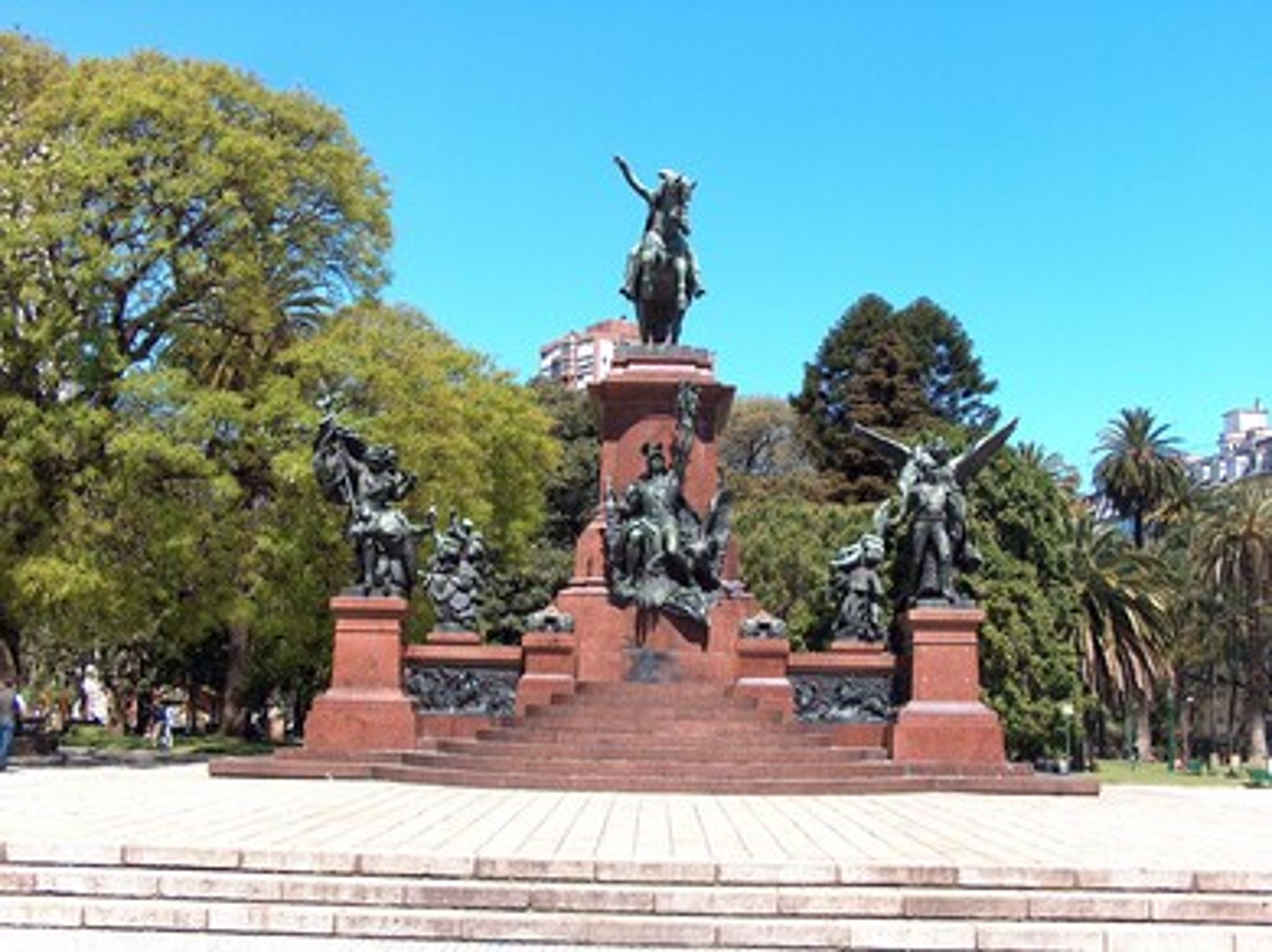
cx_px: 636
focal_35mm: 44
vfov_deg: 32.8
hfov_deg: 43.0
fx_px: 1616
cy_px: 476
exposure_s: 1/515
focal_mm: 8.96
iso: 100
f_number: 4
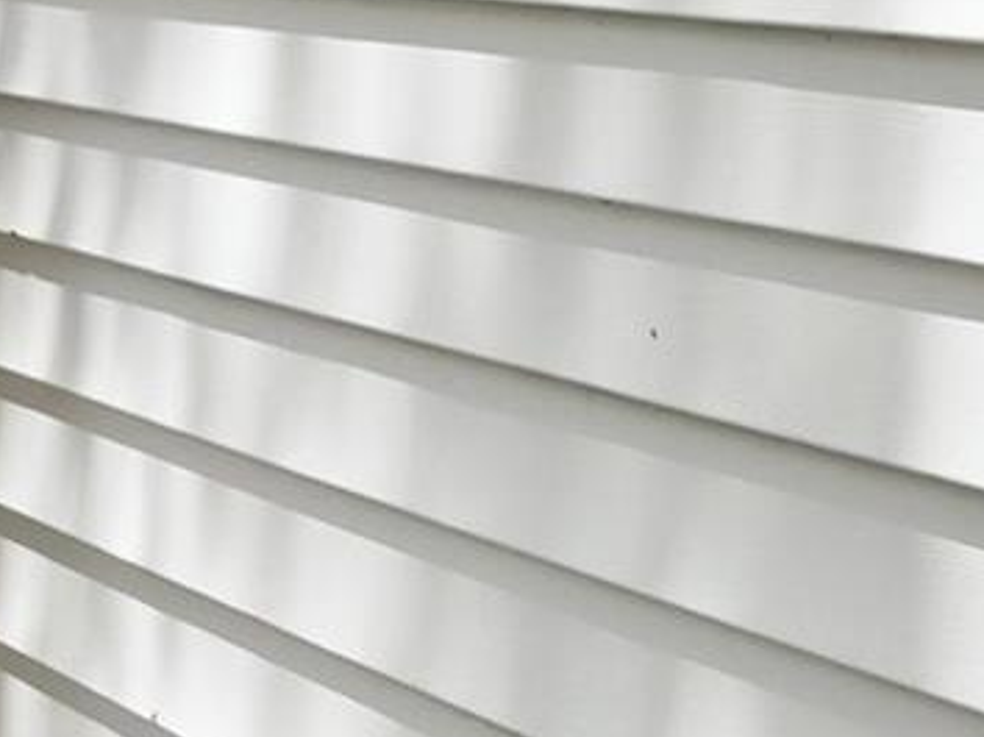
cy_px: -193
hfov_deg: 15.0
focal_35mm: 117
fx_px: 3324
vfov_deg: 12.3
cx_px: 1676
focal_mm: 14
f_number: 5.6
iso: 500
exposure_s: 1/1600
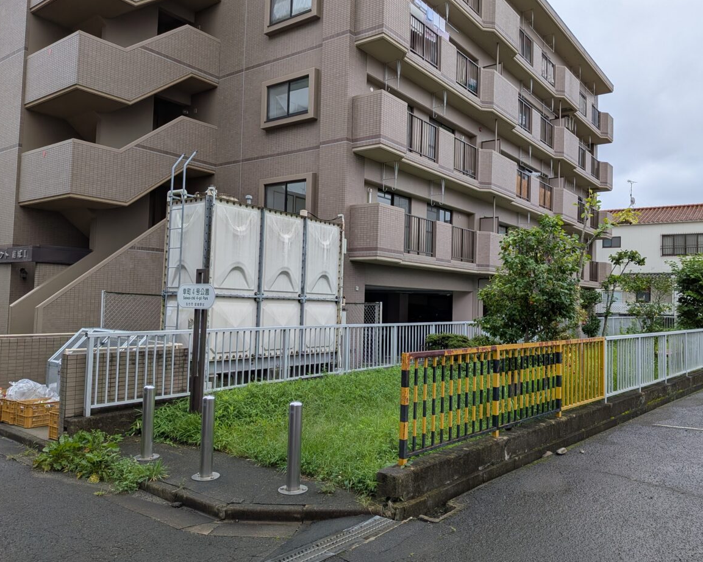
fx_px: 541
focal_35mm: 26
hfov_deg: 65.9
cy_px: 280
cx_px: 384
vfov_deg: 55.0
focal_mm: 4.53
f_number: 1.7
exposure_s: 1/224
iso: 28
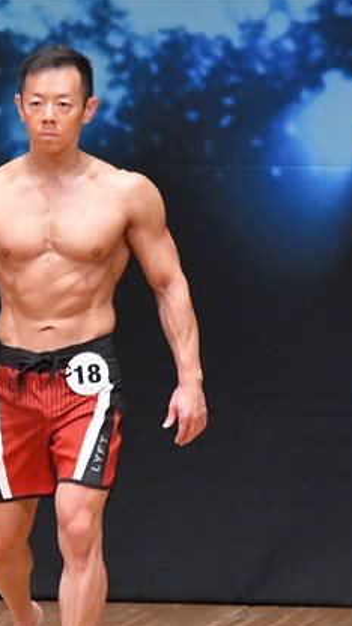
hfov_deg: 1.8
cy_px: 384
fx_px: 11167
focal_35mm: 673
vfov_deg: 3.2
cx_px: -5
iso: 8000
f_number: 5.6
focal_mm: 230
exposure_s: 1/400
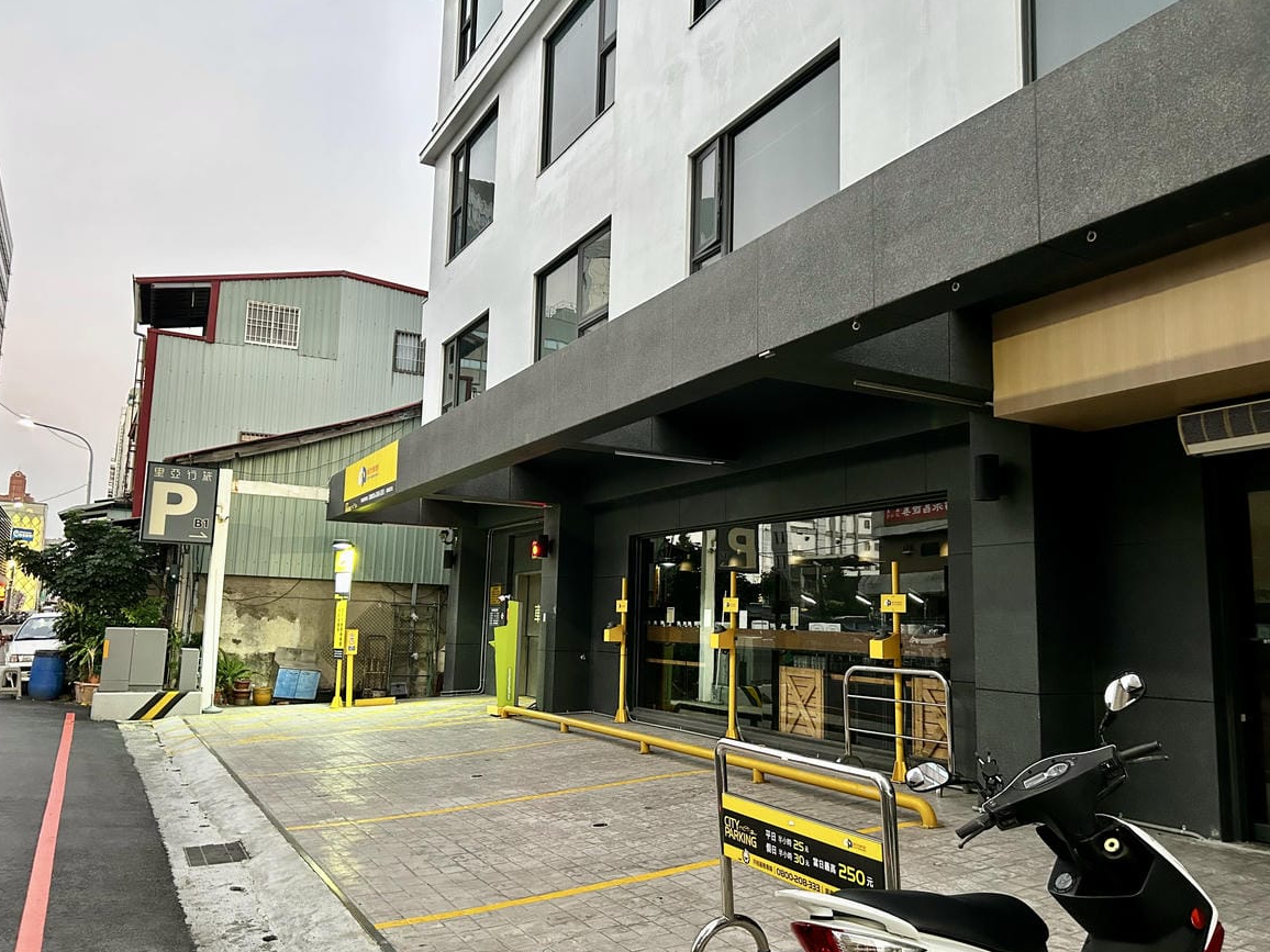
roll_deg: -1.1
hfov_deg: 65.3
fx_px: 991
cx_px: 647
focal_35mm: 27
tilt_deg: +8.2
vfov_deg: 51.3
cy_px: 488
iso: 320
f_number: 1.5
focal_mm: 5.7
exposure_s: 1/60
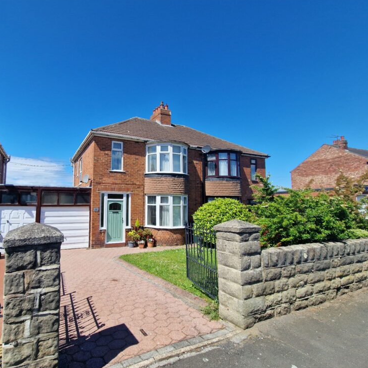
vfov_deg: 87.4
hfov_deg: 85.4
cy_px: 189
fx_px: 192
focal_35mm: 16
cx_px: 134
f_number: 2.2
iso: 50
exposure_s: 1/2104
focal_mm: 2.2
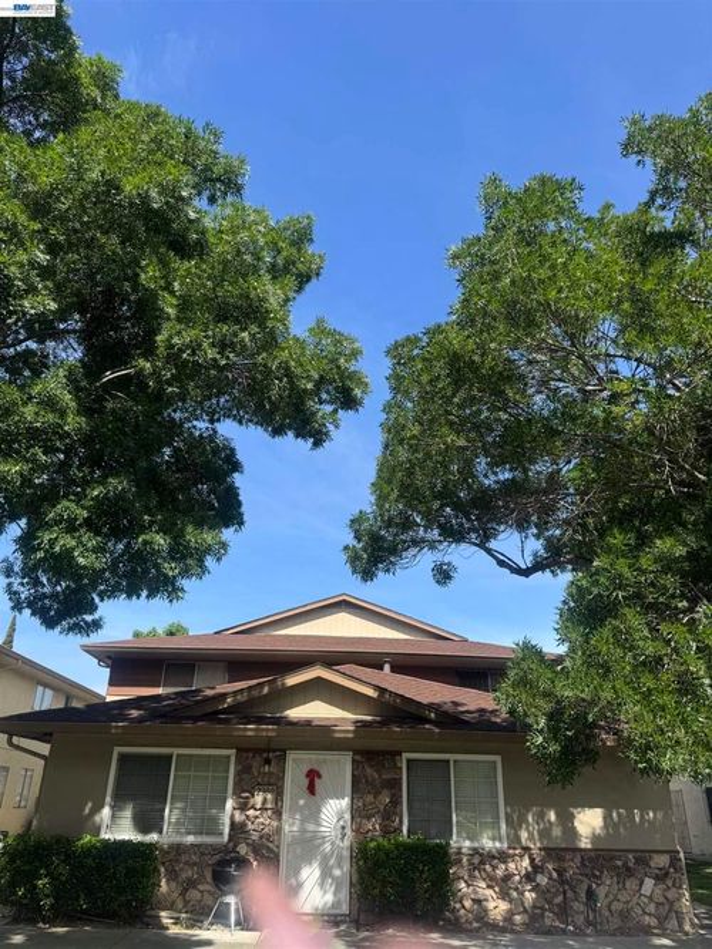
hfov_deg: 56.8
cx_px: 356
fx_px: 658
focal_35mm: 24
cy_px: 474
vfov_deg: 71.6
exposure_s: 1/2959
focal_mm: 6.76
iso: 80
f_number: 1.78
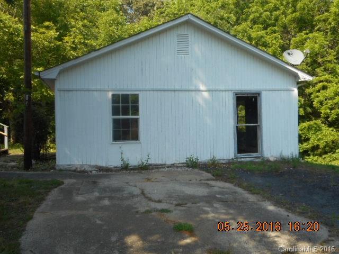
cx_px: 170
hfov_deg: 54.0
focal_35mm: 34
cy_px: 127
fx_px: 333
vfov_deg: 41.8
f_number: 4.2
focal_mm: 6
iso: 80
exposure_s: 1/250
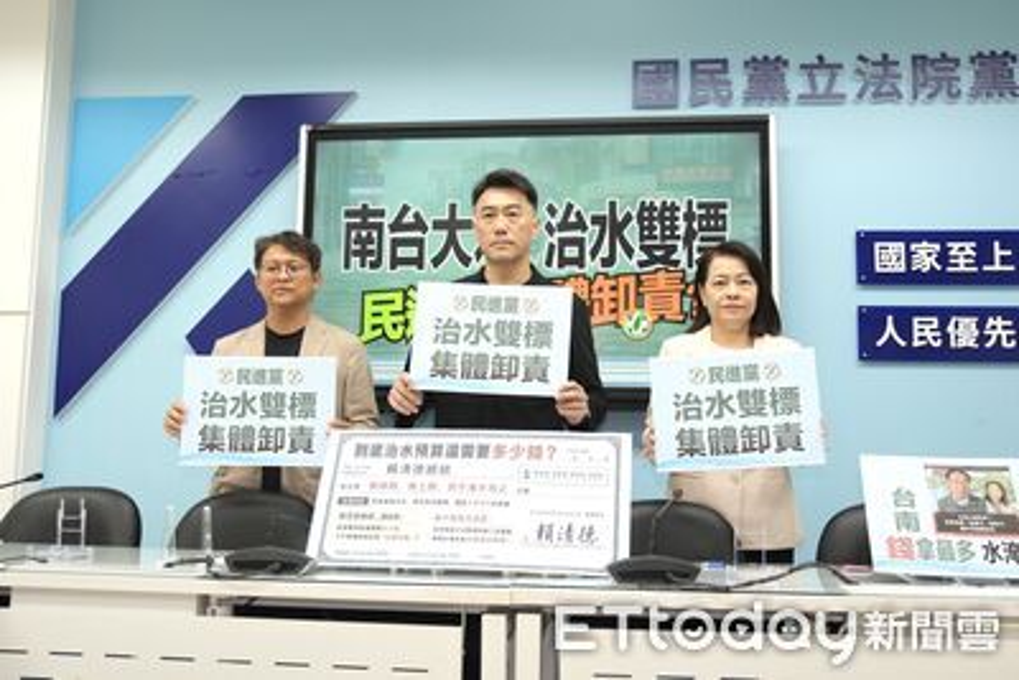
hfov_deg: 55.8
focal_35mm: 34
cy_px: 340
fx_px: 963
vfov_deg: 38.9
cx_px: 510
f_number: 2.8
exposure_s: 1/200
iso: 800
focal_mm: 22.7
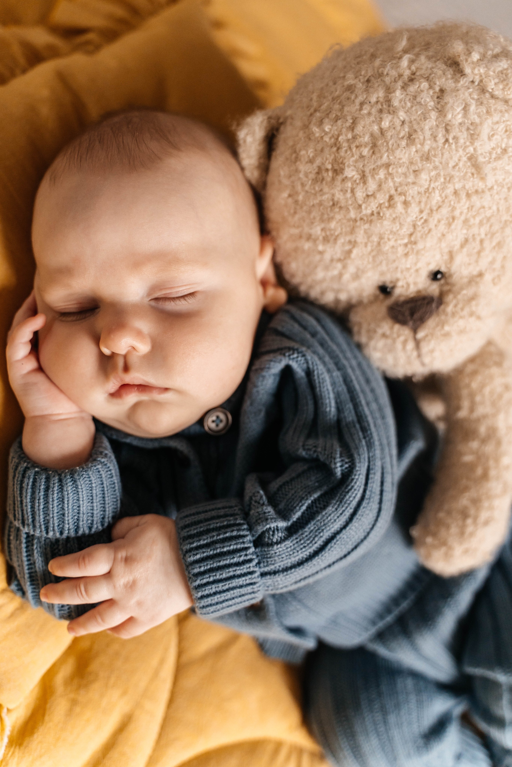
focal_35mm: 34
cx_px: 256
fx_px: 725
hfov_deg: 38.9
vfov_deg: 55.8
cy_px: 384
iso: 1000
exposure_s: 1/160
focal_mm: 34
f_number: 2.8
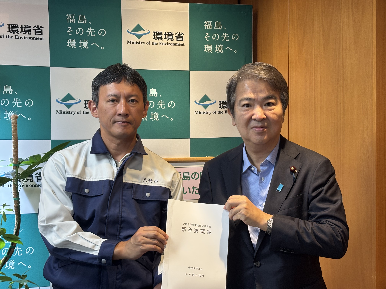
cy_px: 144
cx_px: 193
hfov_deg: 36.8
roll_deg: +0.8
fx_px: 580
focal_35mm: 52
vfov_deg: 28.0
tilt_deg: -1.9
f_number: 1.6
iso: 64
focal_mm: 5.96
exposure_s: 1/50
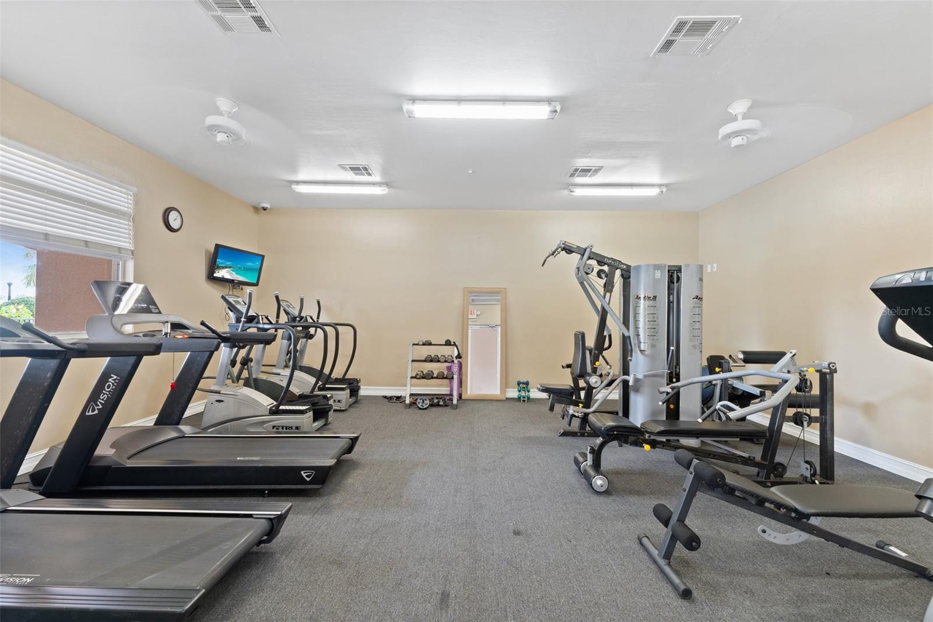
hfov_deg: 100.4
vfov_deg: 77.3
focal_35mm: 15
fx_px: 389
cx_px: 466
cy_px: 311
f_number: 8
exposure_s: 1/1.25
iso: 250
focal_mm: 10
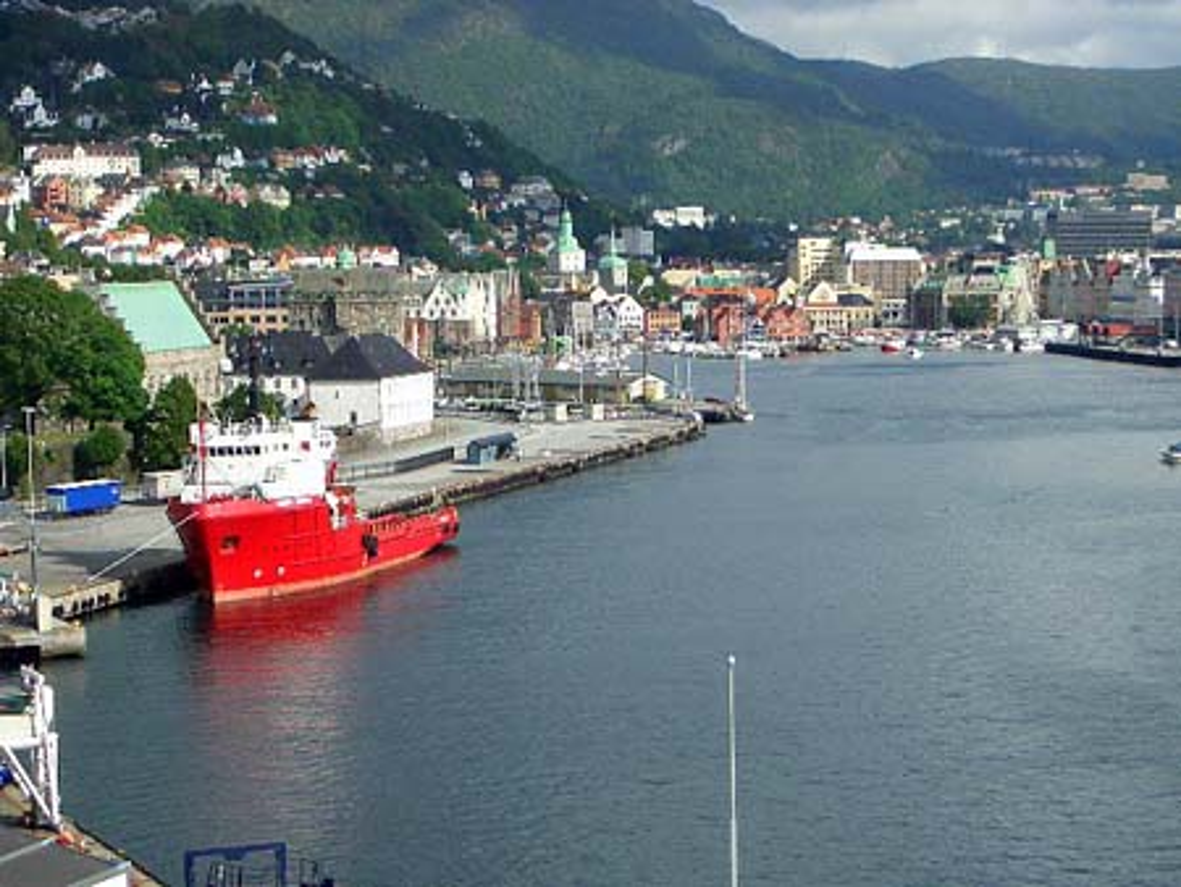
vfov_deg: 16.8
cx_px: 590
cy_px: 444
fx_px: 3004
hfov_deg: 22.2
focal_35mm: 88
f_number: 7
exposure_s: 1/250
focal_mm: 14.6
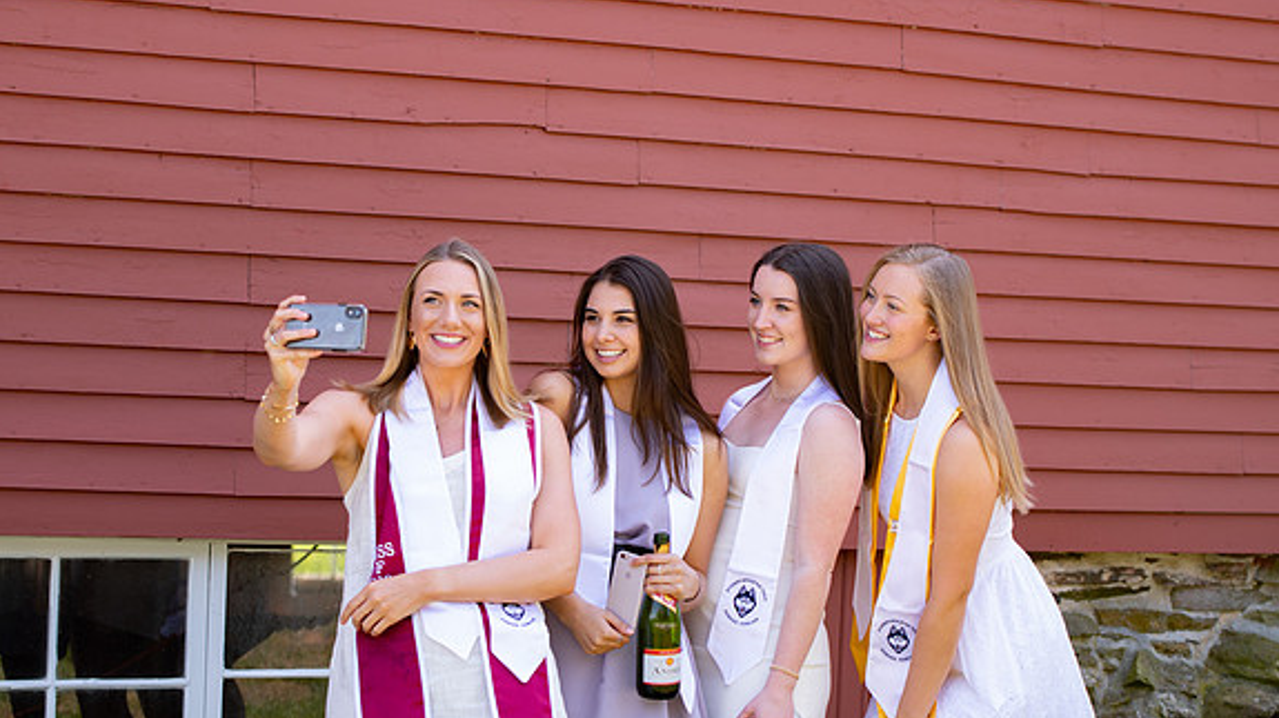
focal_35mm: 111
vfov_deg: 10.9
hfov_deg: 19.3
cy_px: 388
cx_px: 643
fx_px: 3763
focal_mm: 70
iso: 100
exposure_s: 1/250
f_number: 2.8
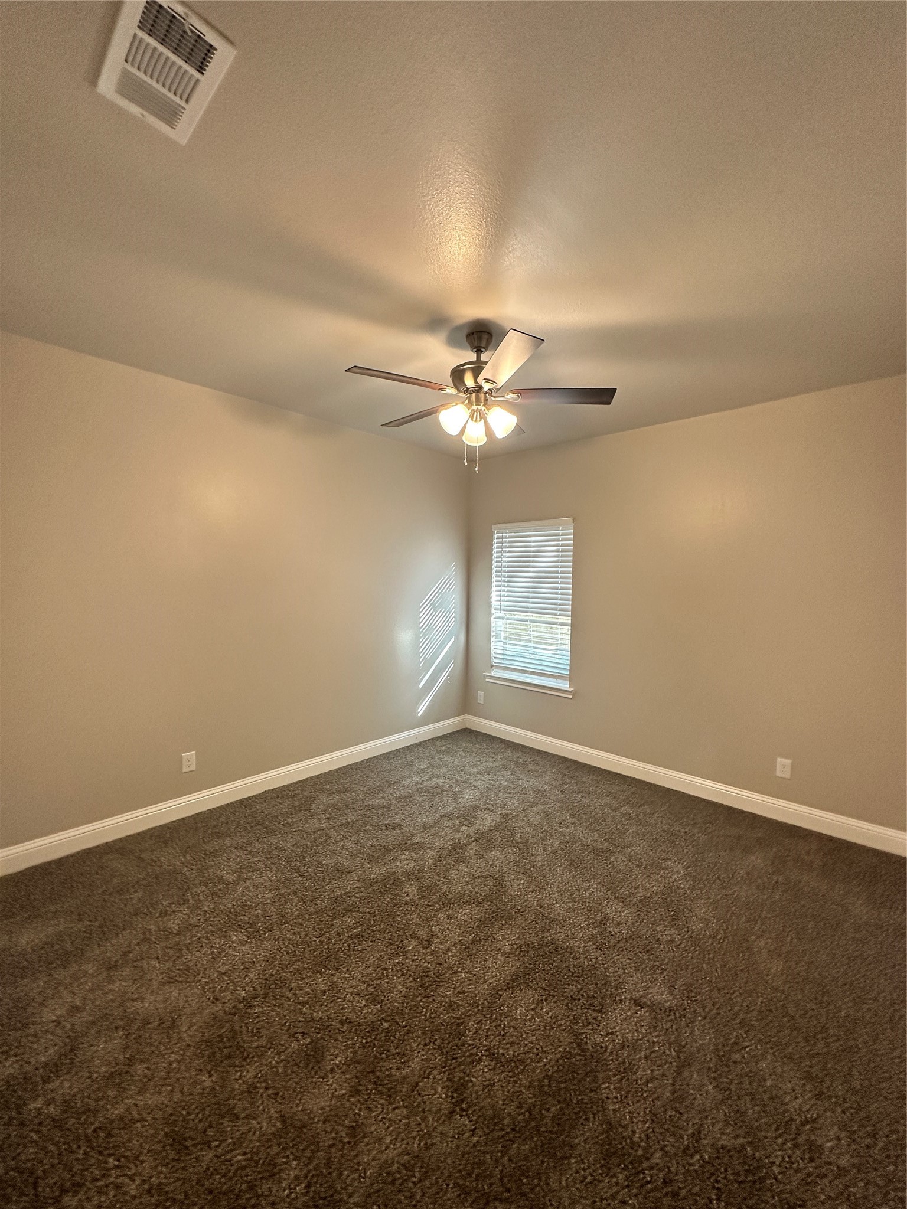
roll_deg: -1.3
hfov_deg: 85.7
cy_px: 604
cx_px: 454
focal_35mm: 14
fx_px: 489
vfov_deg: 102.1
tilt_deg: -1.6
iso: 200
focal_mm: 2.22
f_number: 2.2
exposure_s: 1/60
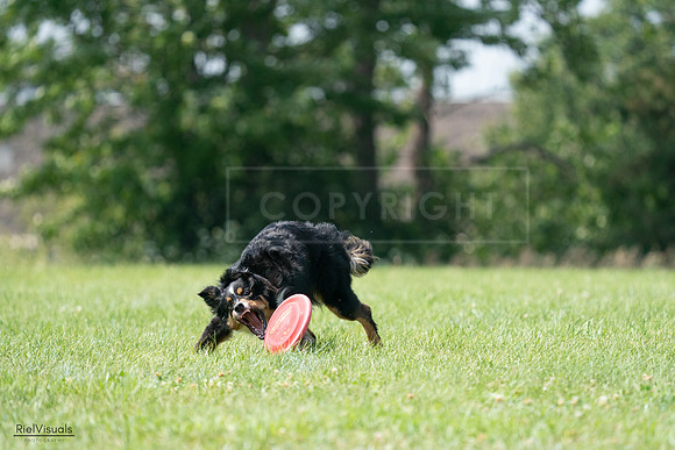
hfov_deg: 5.7
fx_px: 6789
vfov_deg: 3.8
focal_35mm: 362
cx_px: 338
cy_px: 225
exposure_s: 1/4000
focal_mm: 362
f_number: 6.3
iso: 2000
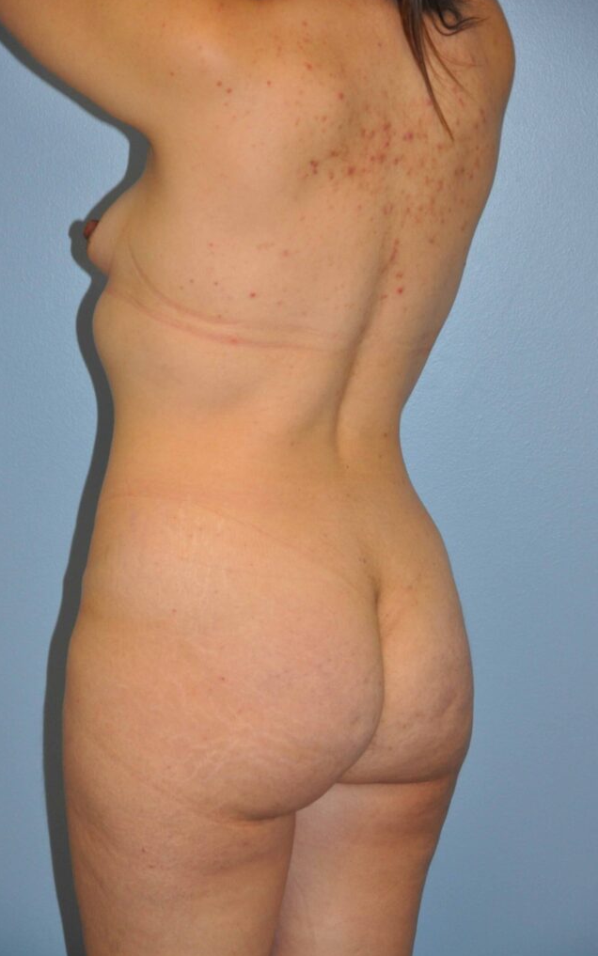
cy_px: 478
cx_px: 301
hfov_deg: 10.7
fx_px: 3206
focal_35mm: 123
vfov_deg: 17.0
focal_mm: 80
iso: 800
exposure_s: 1/60
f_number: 5.3
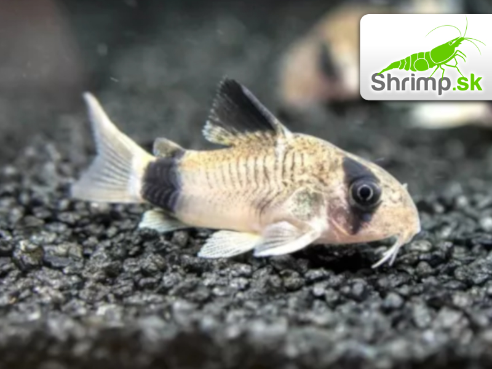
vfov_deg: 39.7
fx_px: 512
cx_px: 246
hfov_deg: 51.4
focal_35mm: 36
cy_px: 184
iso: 80
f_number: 3.2
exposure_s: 1/40
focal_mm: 6
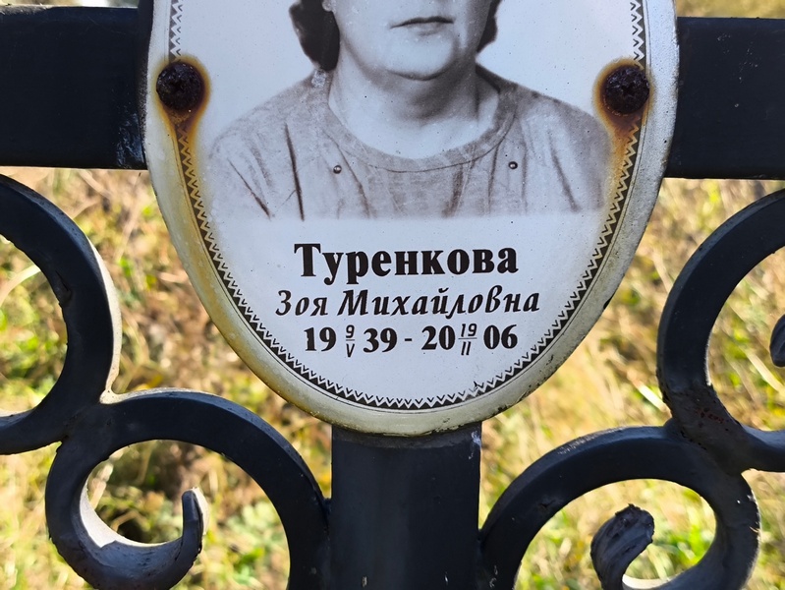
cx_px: 392
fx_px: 1134
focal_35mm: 50
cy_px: 295
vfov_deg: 29.1
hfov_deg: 38.2
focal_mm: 4.71
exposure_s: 1/231
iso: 50
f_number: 1.7
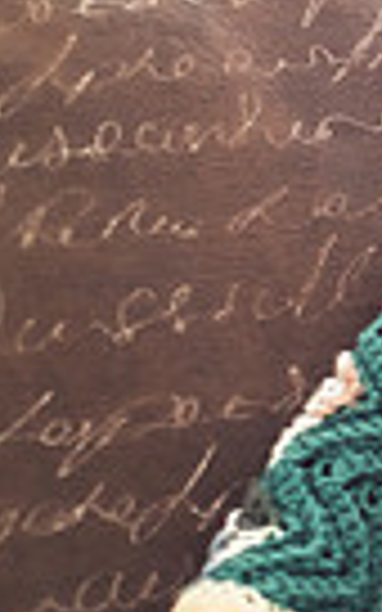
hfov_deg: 5.5
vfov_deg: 9.5
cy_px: 362
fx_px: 3665
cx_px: 1285
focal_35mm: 220
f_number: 2.8
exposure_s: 1/125
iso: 1000
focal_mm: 50
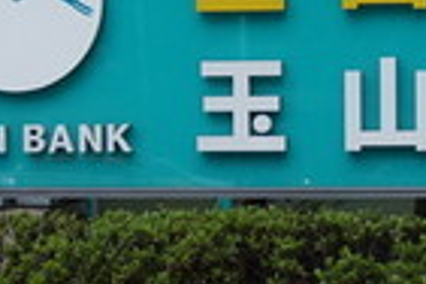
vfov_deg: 6.9
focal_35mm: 198
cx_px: 257
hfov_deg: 10.4
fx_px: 2344
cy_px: 192
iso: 1250
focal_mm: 31
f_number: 5
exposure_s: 1/160
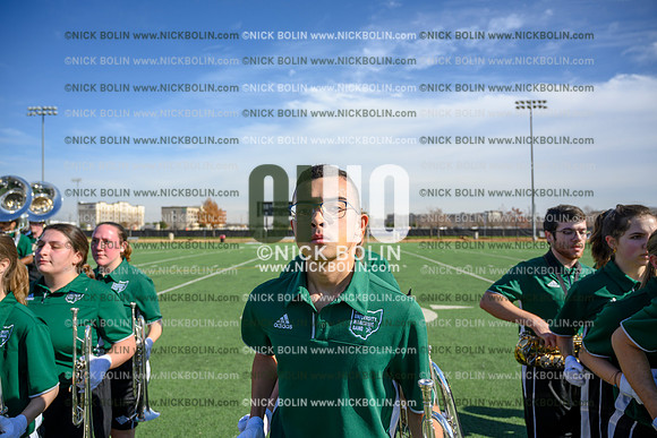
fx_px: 438
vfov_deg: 53.2
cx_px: 328
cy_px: 219
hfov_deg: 73.7
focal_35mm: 24
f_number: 4
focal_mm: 24
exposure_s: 1/1600
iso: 125
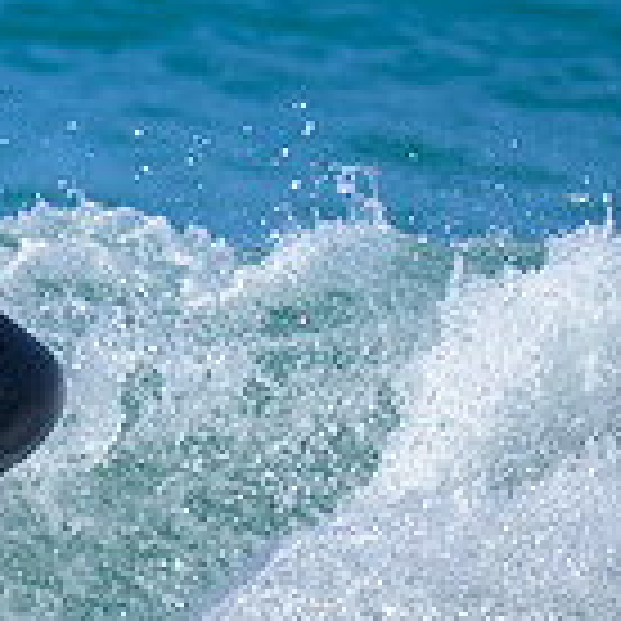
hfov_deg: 0.4
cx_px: -531
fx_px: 79684
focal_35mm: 3926
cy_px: 320
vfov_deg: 0.4
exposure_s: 1/2000
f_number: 6.3
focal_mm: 800
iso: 560
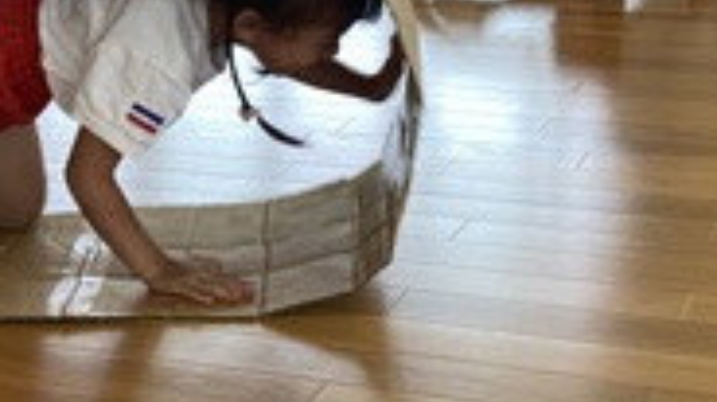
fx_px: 1576
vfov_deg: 14.4
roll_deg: +0.5
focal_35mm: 83
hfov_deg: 25.6
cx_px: 312
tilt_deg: -12.0
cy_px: 64
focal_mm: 3.99
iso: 25
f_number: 1.8
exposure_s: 1/120
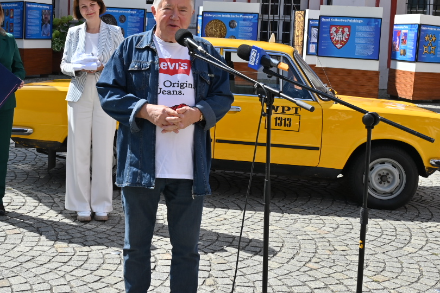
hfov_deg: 34.5
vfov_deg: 23.2
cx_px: 198
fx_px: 709
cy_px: 80
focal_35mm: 58
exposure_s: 1/250
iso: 100
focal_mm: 29
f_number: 9
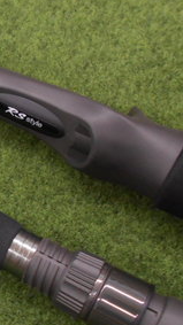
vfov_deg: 32.7
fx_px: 553
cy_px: 131
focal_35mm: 64
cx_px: -147
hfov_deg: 15.9
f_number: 3.2
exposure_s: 1/30
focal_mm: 4.6
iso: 200
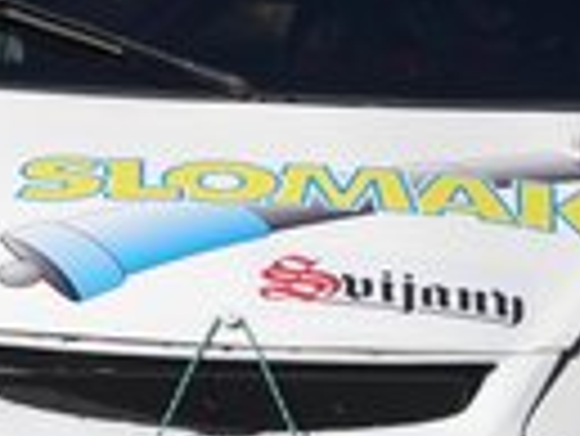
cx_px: 162
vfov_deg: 1.3
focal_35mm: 1106
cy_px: 243
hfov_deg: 1.8
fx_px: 18549
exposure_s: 1/800
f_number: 5.6
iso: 100
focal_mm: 120.91
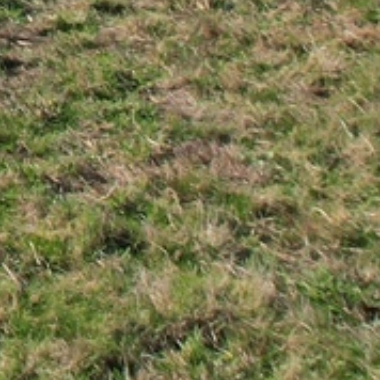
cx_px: -681
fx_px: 2087
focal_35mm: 168
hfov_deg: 8.9
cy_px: -639
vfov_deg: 9.0
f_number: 2.8
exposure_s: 1/1250
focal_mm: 8.38
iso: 100
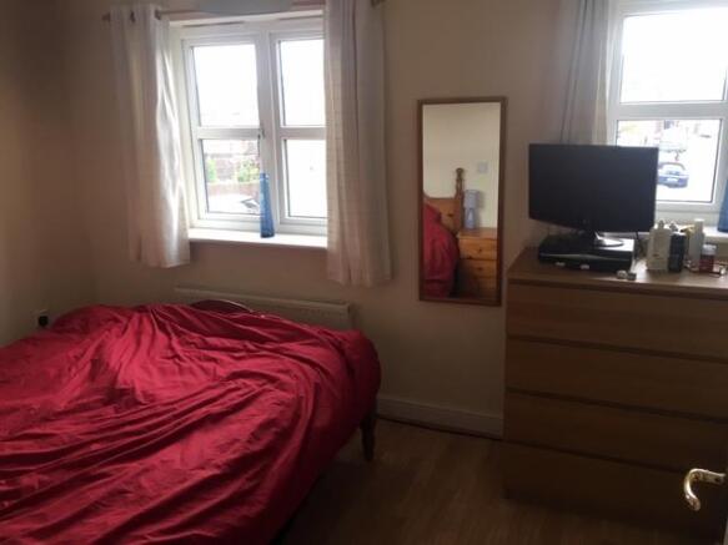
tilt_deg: -13.5
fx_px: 610
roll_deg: +1.2
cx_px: 364
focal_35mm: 29
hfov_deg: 61.7
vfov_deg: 48.2
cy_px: 272
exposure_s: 1/33
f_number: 2.2
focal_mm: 4.15
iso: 40
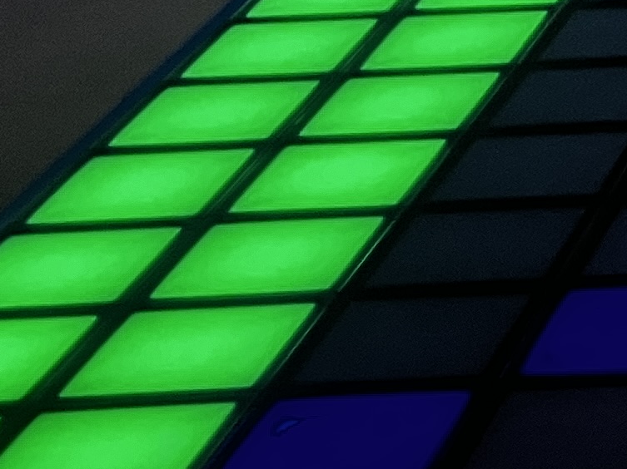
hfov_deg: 11.2
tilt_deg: -26.2
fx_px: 2716
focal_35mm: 150
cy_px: 454
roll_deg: +2.2
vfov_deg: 9.8
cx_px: 1452
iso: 125
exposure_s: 1/60
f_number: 1.8
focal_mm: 3.99
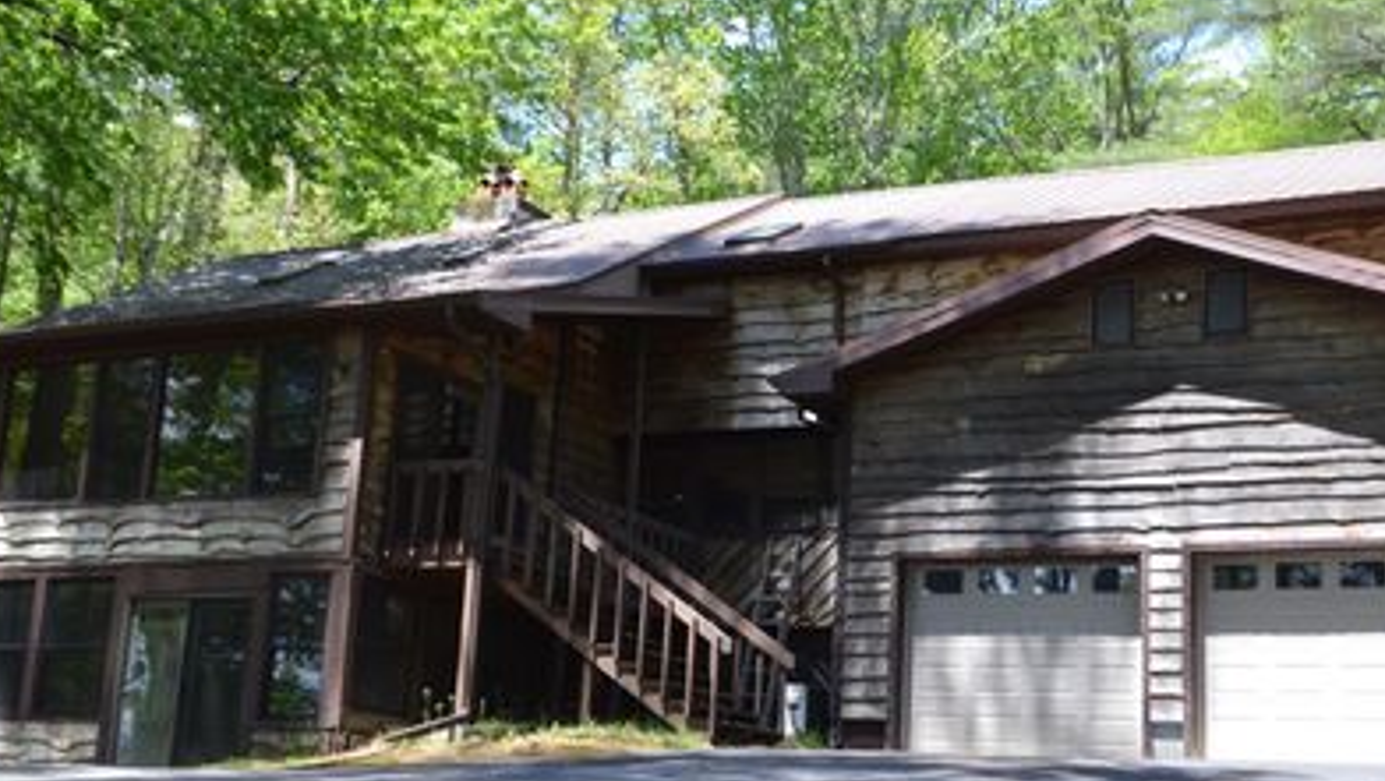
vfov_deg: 23.1
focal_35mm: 52
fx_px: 1911
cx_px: 717
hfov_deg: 39.8
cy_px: 375
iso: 140
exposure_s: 1/125
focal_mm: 26
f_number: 5.6
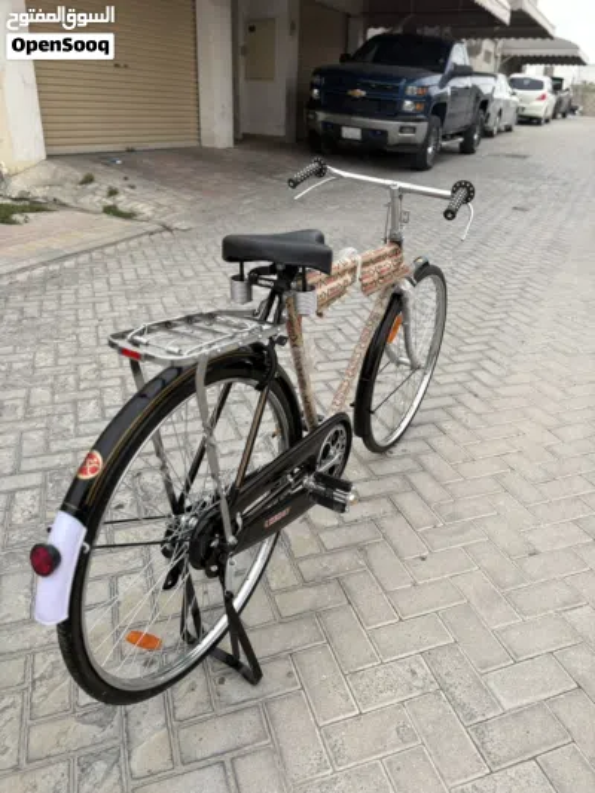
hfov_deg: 53.1
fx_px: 596
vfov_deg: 67.3
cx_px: 298
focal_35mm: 26
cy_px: 396
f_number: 1.6
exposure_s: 1/121
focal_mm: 5.96
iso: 125
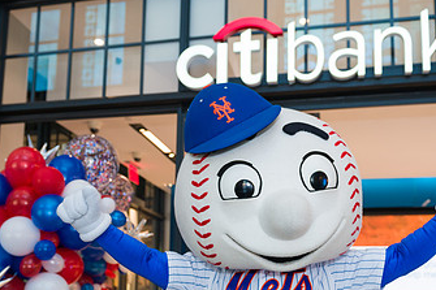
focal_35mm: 45
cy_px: 222
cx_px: 204
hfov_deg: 43.6
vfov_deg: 29.3
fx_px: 545
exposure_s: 1/200
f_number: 4
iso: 500
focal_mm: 26
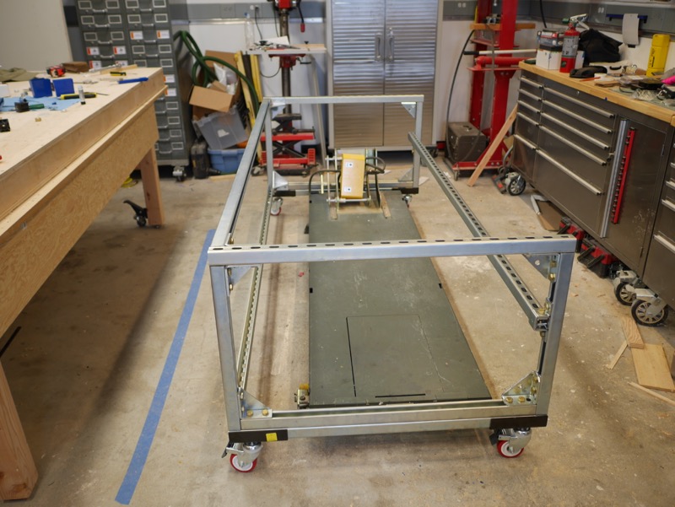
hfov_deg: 59.9
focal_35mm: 30
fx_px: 585
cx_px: 338
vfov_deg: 46.8
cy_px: 254
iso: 200
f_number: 1.7
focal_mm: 15
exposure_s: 1/80
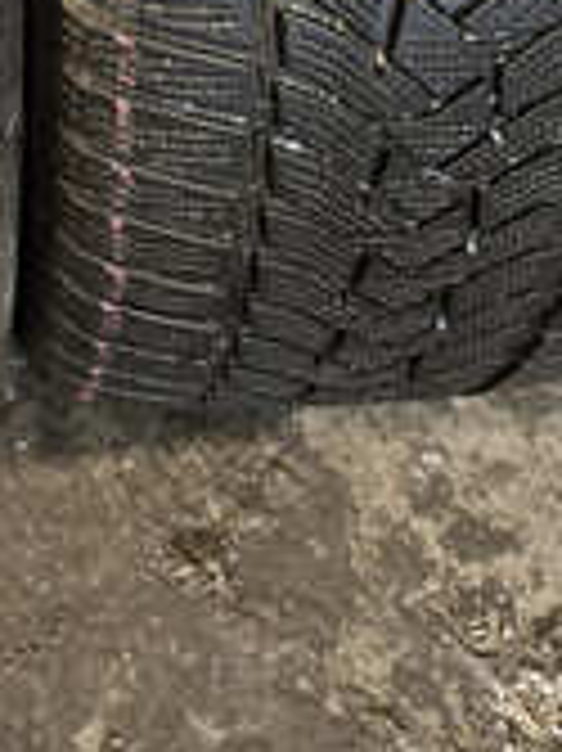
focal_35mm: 69
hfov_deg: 20.6
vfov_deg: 23.6
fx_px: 1496
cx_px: 7
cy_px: -311
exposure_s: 1/25
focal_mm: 5.4
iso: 800
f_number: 1.8
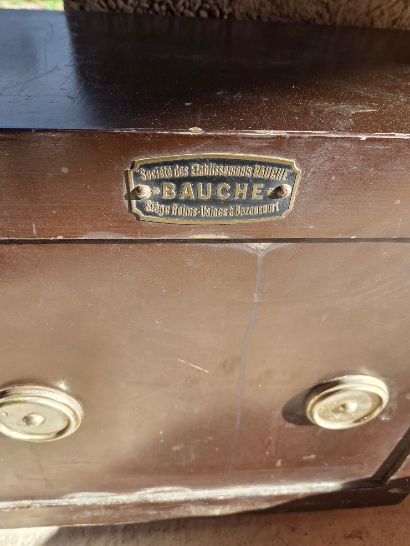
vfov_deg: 73.9
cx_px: 205
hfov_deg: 58.9
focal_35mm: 23
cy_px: 273
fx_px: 363
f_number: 1.8
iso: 80
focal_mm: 5.4
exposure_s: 1/556
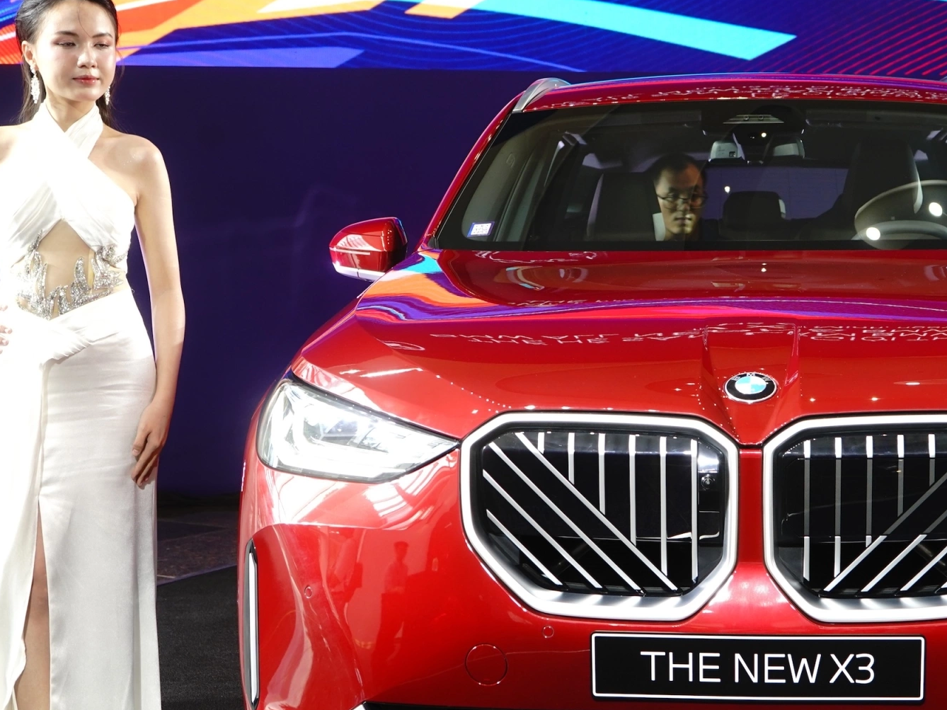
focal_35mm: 69
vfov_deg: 21.3
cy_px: 387
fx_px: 1887
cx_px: 626
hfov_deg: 28.0
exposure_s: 1/50
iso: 400
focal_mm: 40
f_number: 5
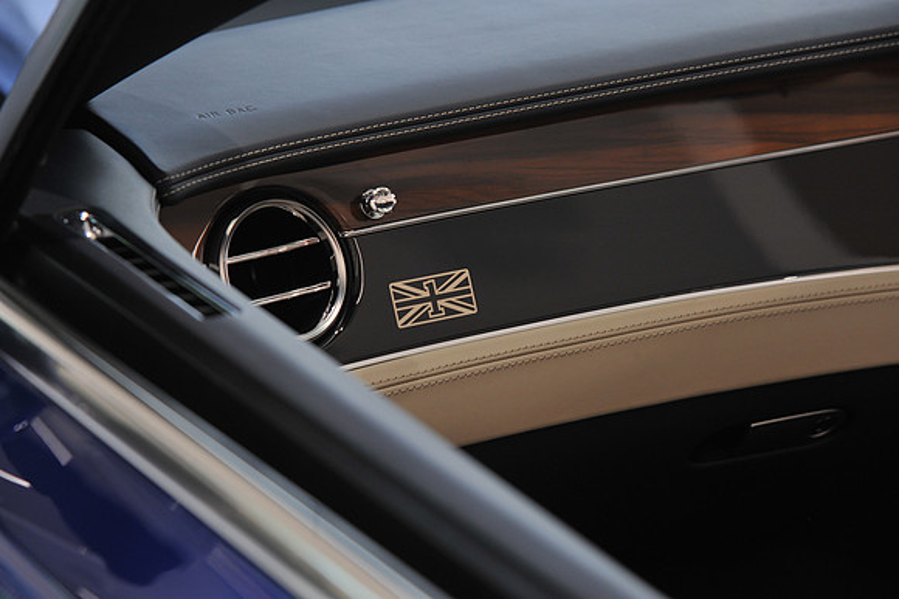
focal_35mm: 120
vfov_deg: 11.4
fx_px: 2995
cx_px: 450
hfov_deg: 17.1
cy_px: 300
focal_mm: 120
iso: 1000
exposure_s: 1/160
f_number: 5.6
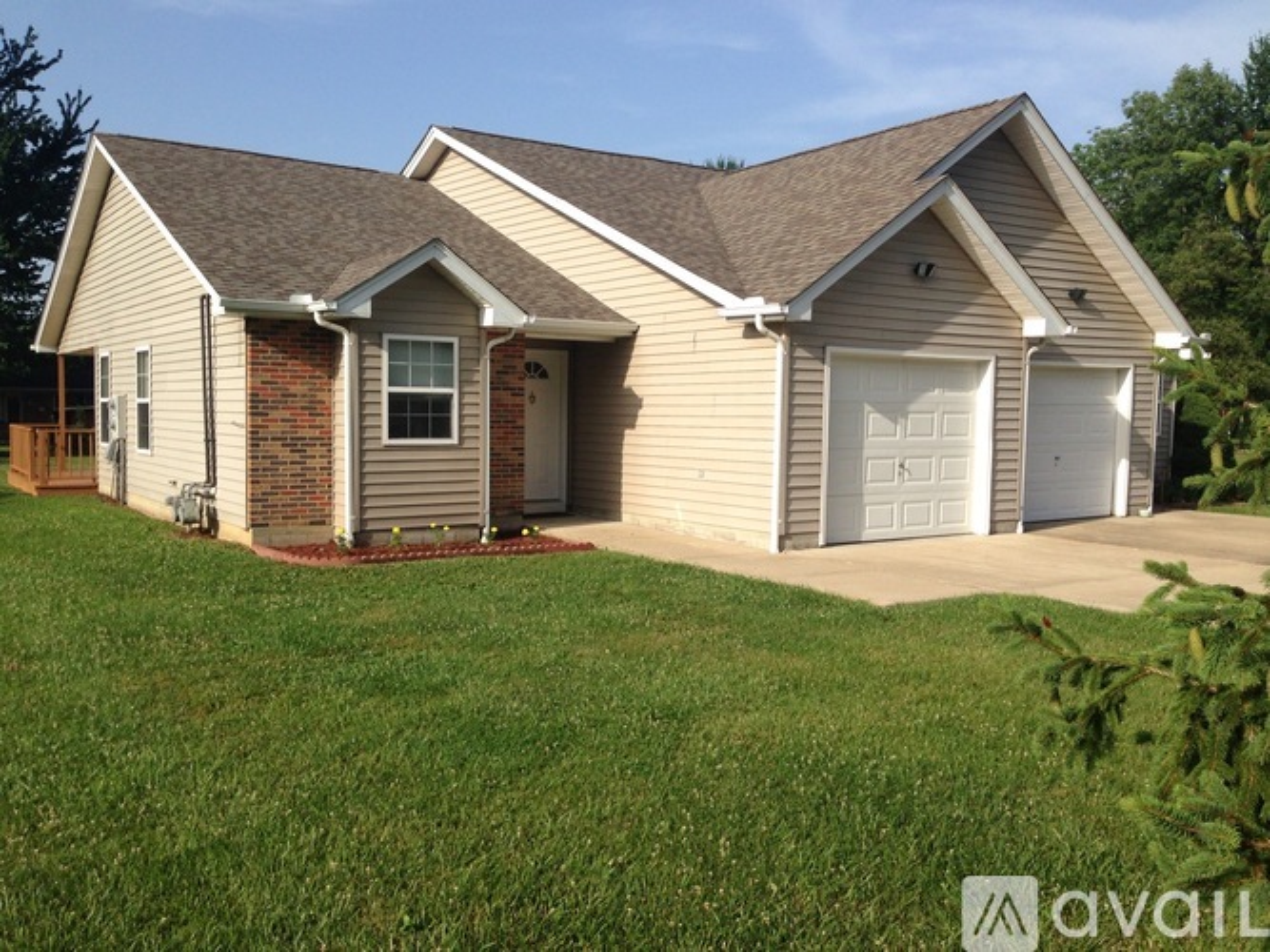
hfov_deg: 55.4
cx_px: 635
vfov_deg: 42.9
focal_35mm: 33
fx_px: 1210
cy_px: 476
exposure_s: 1/1391
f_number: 2.4
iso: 50
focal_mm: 4.13
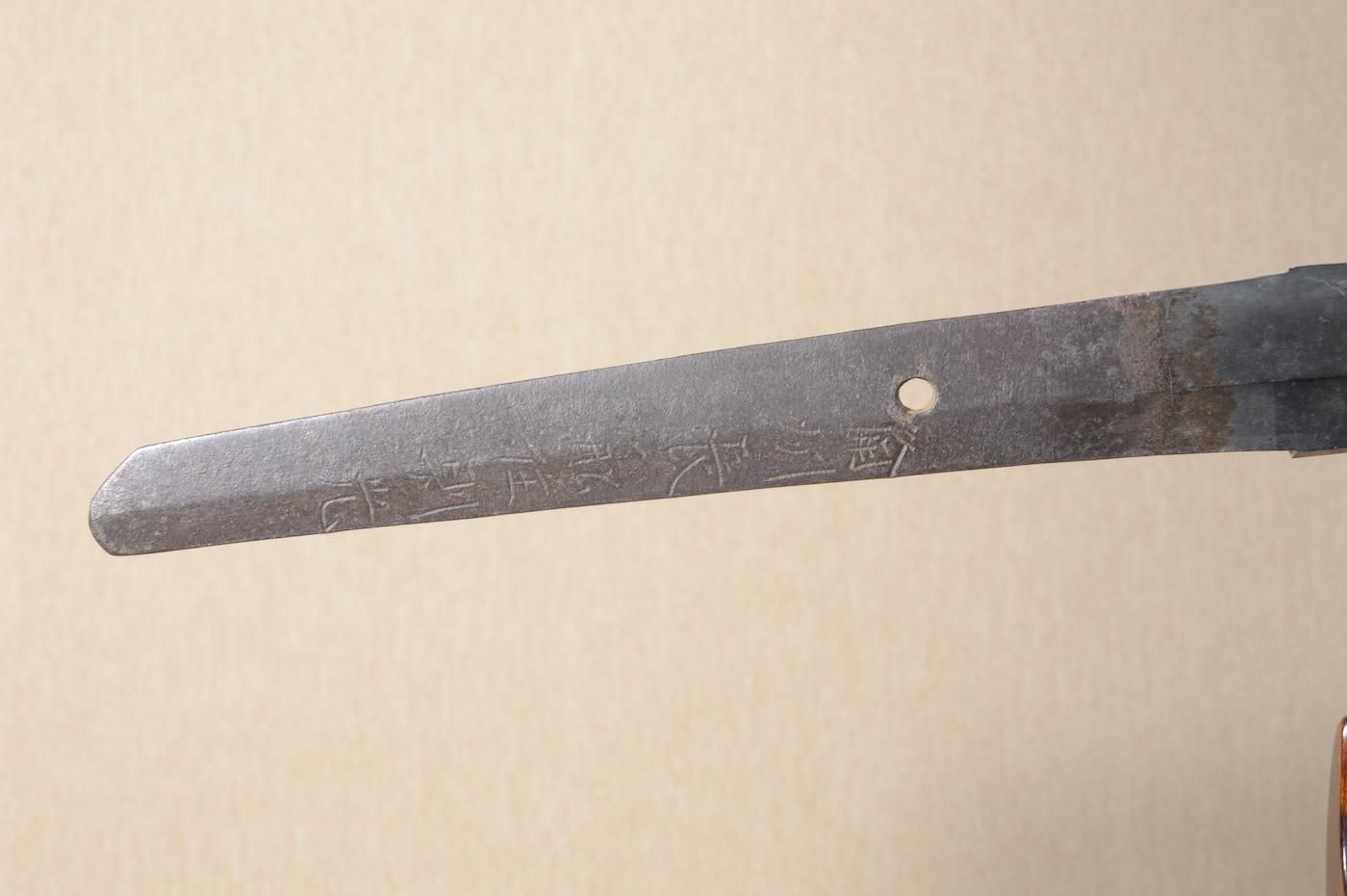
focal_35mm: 78
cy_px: 448
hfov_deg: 26.0
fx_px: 2916
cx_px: 674
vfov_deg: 17.5
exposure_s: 1/1.6
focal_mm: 52
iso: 400
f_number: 11
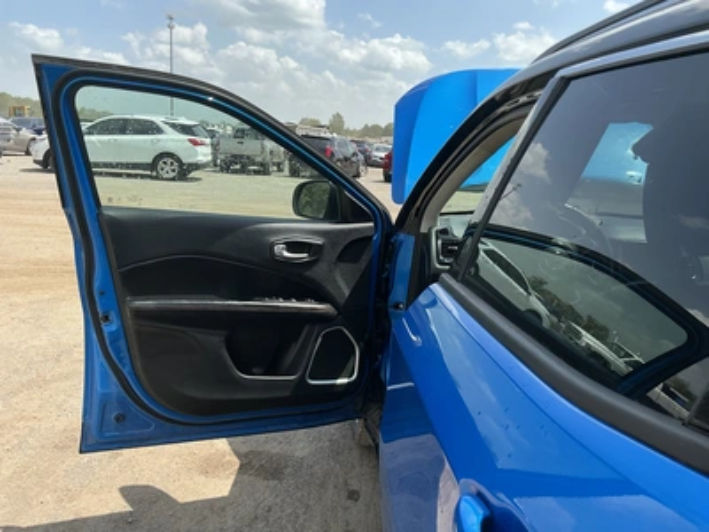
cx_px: 354
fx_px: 573
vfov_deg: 49.7
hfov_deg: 63.4
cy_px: 266
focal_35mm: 28
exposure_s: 1/1015
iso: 25
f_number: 1.8
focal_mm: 3
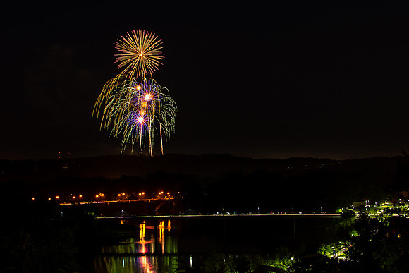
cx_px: 204
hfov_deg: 30.7
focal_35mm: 66
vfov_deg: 20.7
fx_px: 745
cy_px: 103
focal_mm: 35
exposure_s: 10
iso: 125
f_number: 6.3
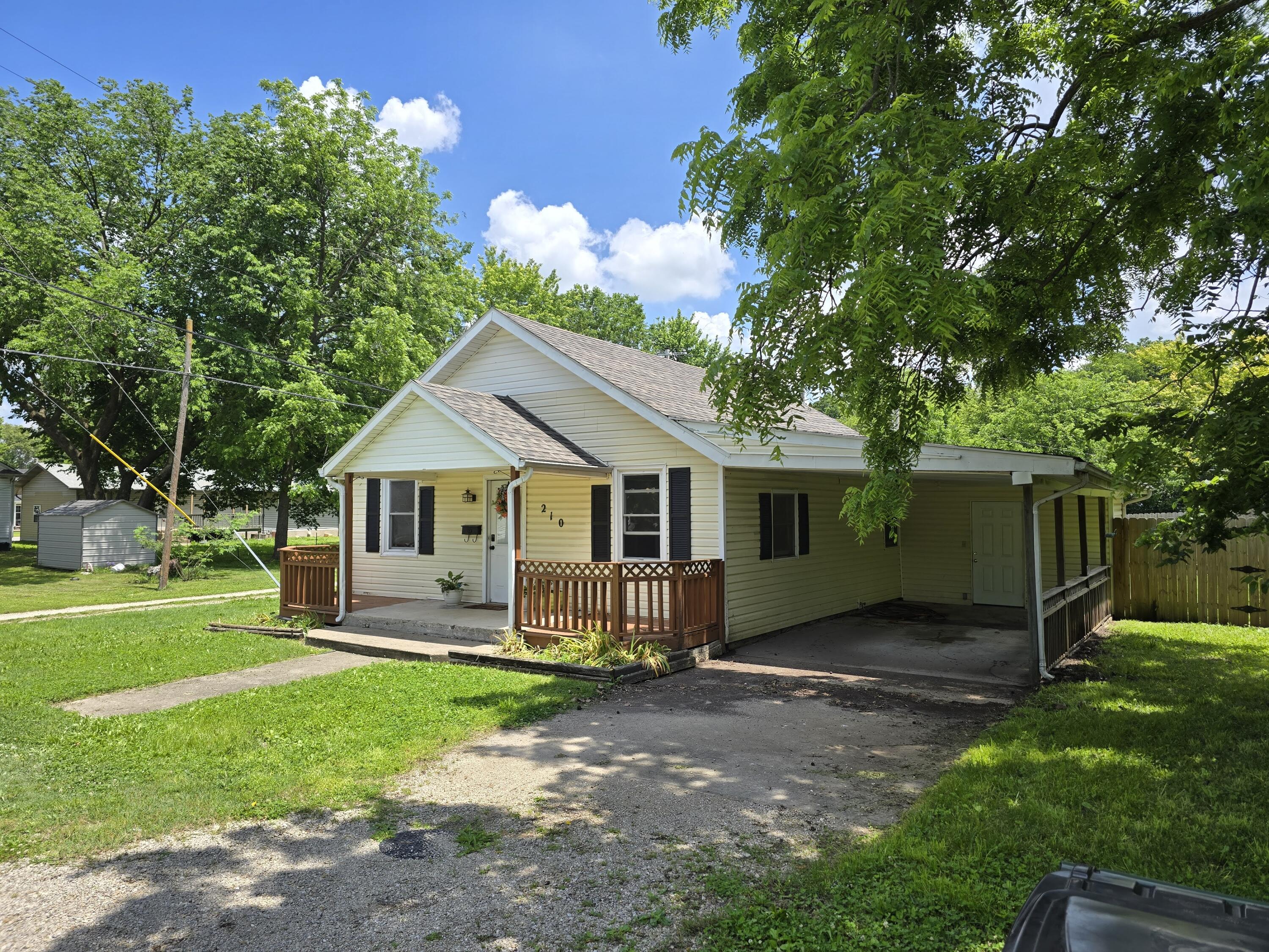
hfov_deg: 73.9
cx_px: 634
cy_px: 476
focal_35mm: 23
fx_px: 843
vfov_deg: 58.9
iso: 12
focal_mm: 6.3
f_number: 1.7
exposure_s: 1/542
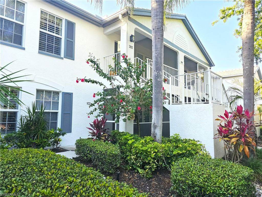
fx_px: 174
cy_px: 98
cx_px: 131
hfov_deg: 73.9
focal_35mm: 23
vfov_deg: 58.9
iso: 50
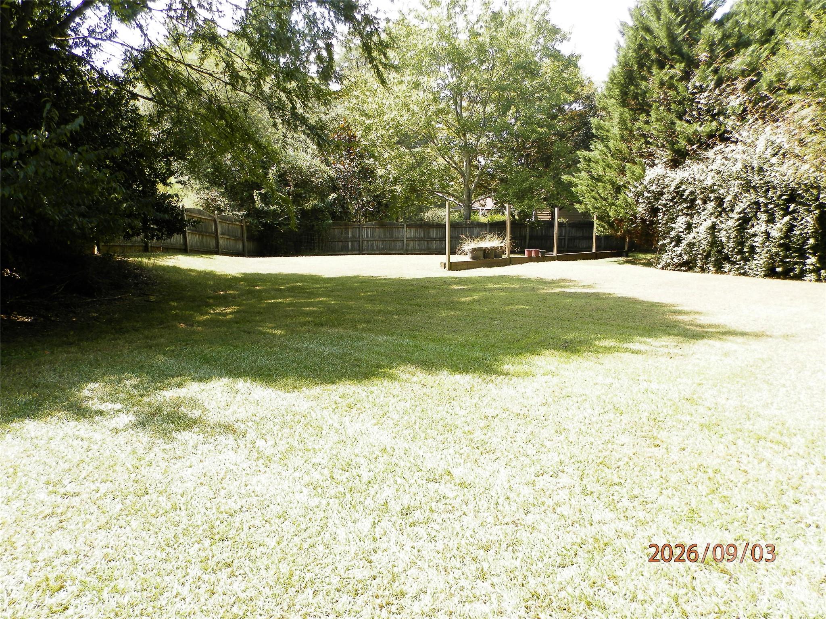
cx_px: 413
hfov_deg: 69.4
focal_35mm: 25
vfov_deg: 54.9
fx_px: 597
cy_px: 310
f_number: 3.1
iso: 80
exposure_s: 1/160
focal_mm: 4.5
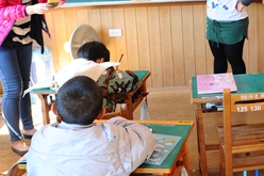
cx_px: 252
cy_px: 28
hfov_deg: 30.5
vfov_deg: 21.5
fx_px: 454
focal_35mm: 62
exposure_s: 1/80
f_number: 5.6
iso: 1250
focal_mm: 24
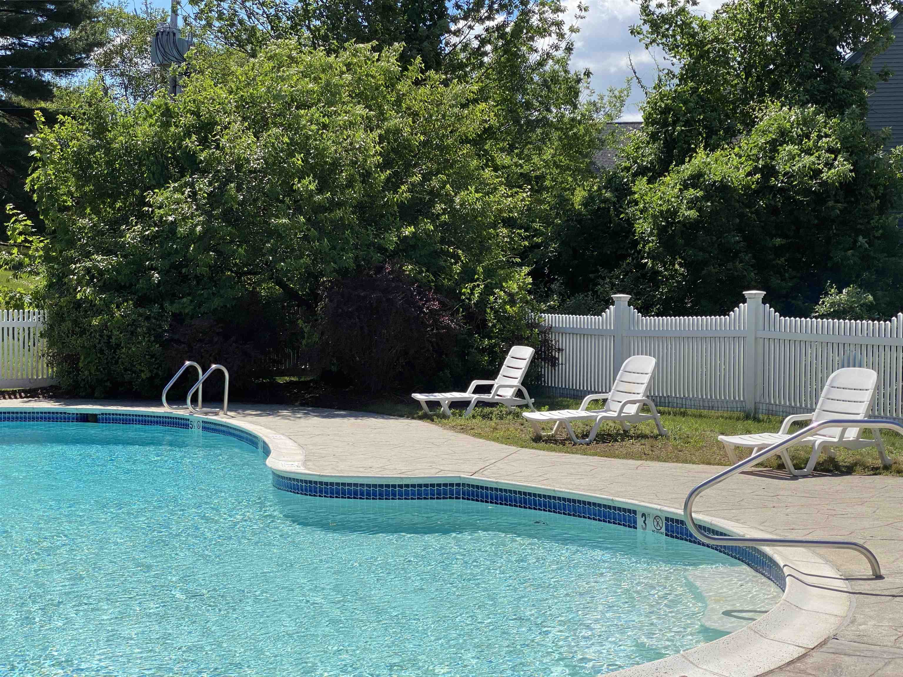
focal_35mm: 52
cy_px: 338
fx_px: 1356
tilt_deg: -2.2
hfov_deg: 36.8
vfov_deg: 28.0
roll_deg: +0.2
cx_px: 452
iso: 20
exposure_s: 1/2519
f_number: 2
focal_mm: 6
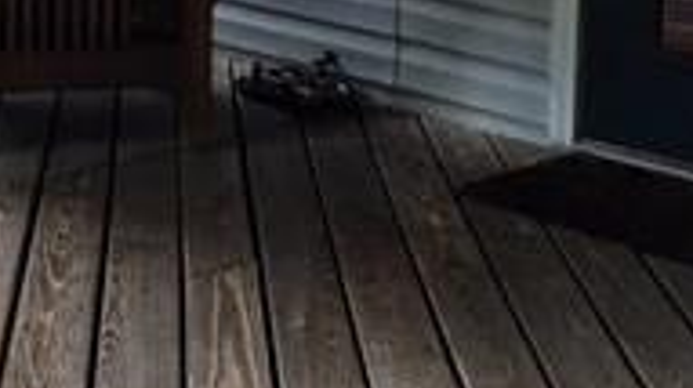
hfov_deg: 19.6
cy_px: -210
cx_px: -15
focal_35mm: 106
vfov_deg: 10.9
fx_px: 1946
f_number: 2.2
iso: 25
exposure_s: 1/40
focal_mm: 4.15
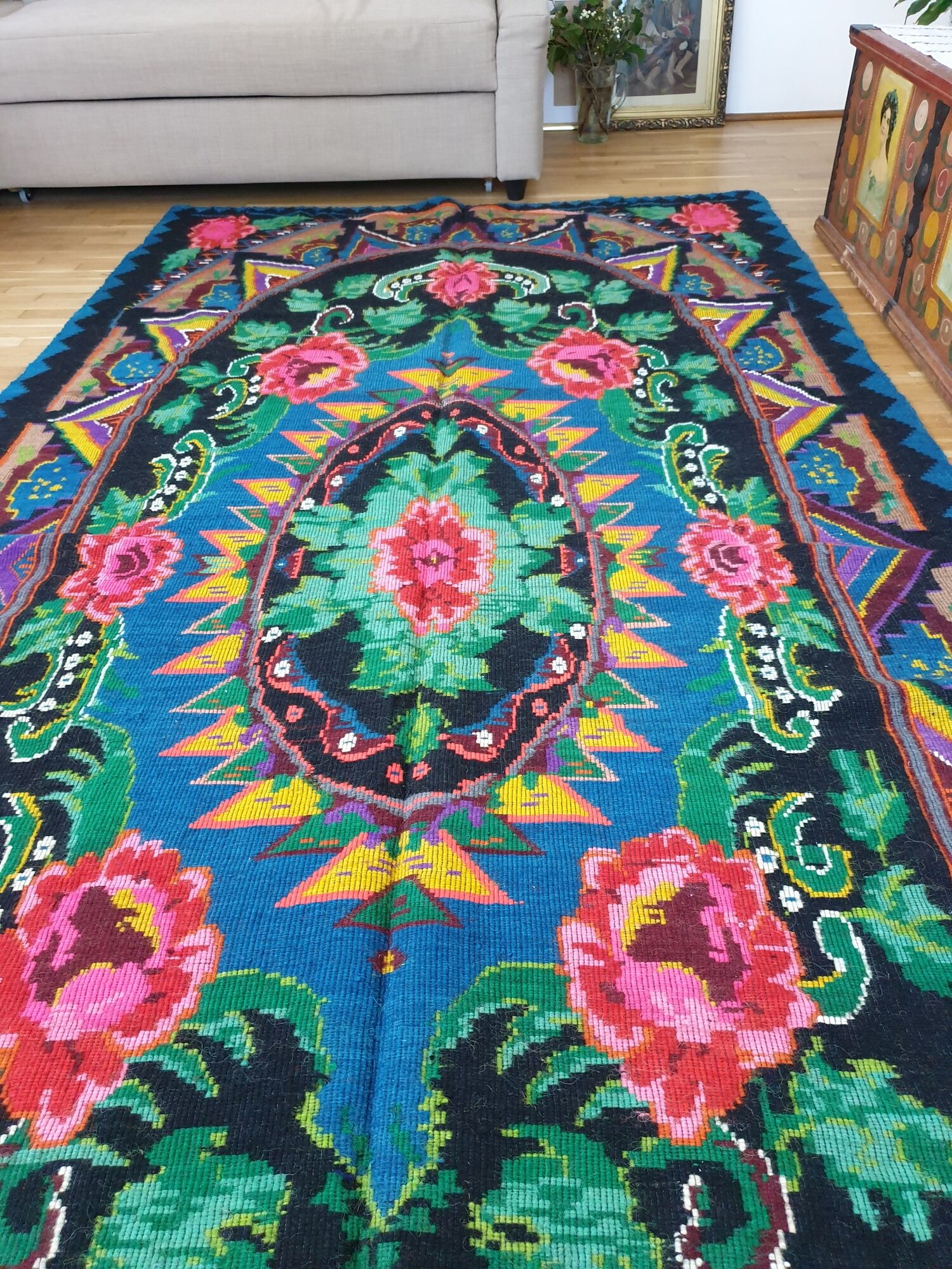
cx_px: 476
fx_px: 953
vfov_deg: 67.3
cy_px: 634
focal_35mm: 26
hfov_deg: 53.1
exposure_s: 1/35
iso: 250
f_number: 1.5
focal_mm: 4.3
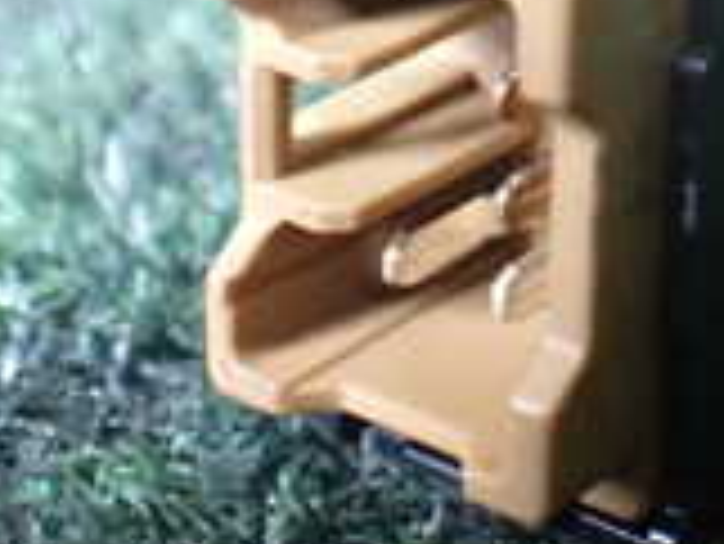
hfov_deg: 17.1
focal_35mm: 112
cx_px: 760
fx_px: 2344
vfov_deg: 13.0
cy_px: -67
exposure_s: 1/30
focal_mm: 5.4
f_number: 2.3
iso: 1250
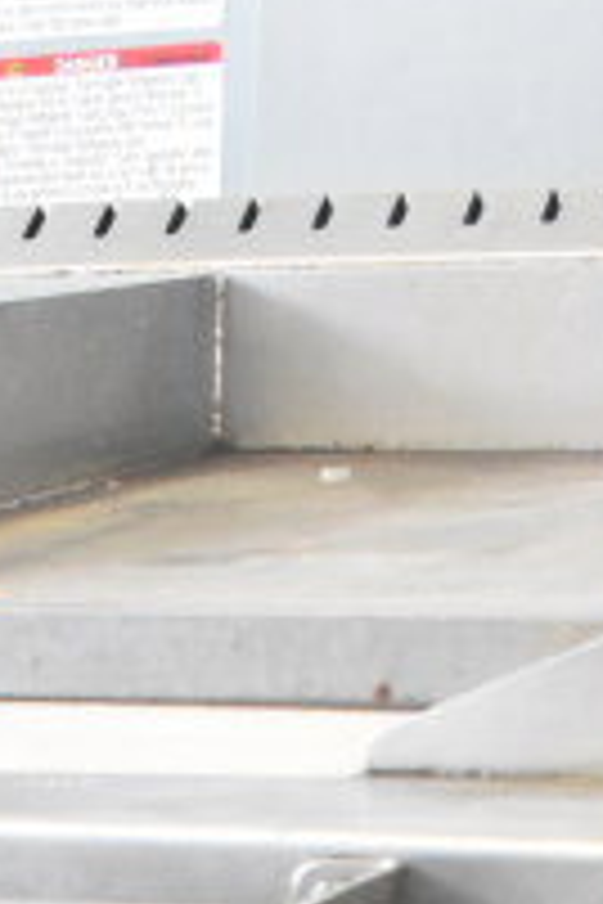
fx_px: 3768
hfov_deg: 8.5
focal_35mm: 150
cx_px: -702
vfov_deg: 12.2
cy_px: 1779
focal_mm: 22
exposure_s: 1/160
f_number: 6.3
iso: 6400
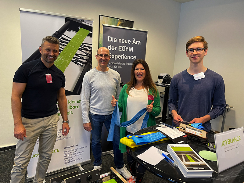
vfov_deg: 53.1
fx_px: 183
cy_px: 92
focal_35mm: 26
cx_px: 122
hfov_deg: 67.3
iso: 125
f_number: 1.6
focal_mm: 5.1
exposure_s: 1/50
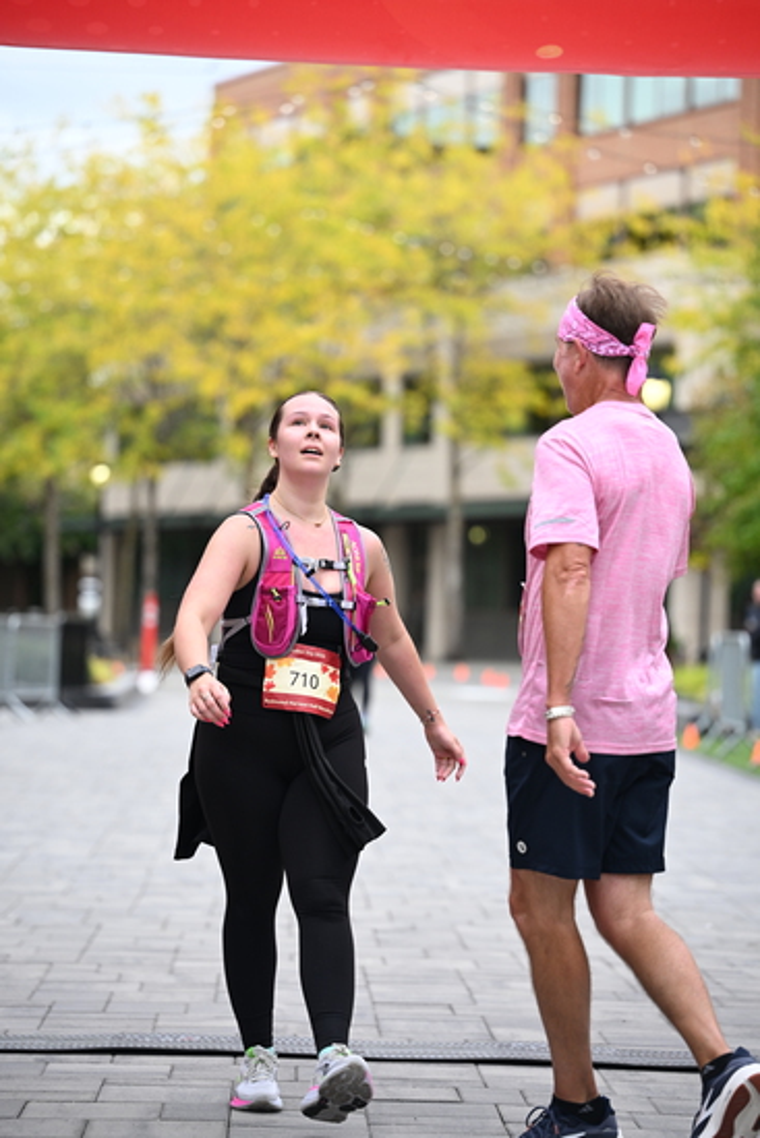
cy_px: 569
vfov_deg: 17.1
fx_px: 3797
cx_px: 380
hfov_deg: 11.4
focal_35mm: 120
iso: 640
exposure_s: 1/1600
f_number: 2.8
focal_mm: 120
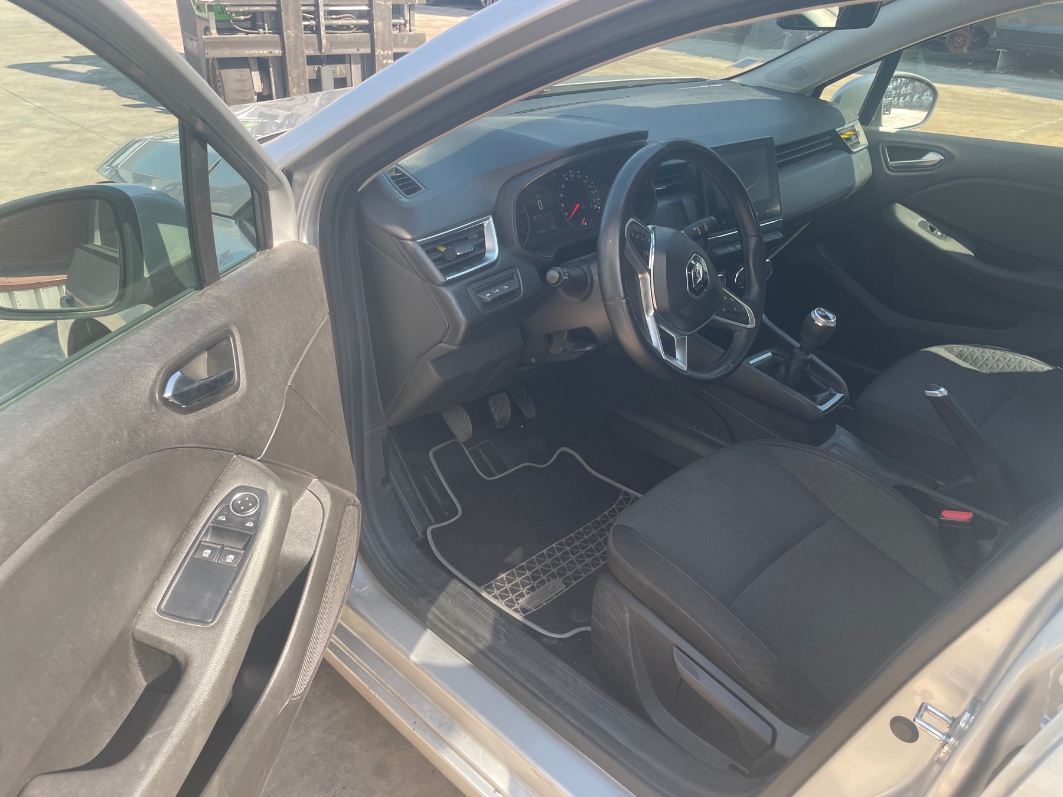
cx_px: 532
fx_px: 798
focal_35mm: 26
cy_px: 398
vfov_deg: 53.1
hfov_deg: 67.3
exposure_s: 1/275
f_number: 1.6
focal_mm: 4.2
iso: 32
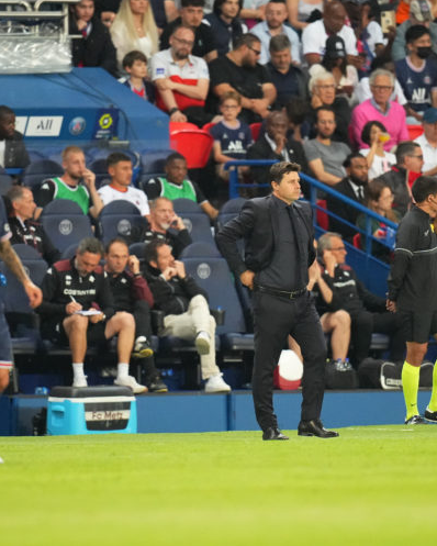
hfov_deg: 1.8
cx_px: 253
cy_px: 272
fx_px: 13717
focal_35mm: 849
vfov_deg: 2.3
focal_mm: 400
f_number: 2.8
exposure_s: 1/1600
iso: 6400
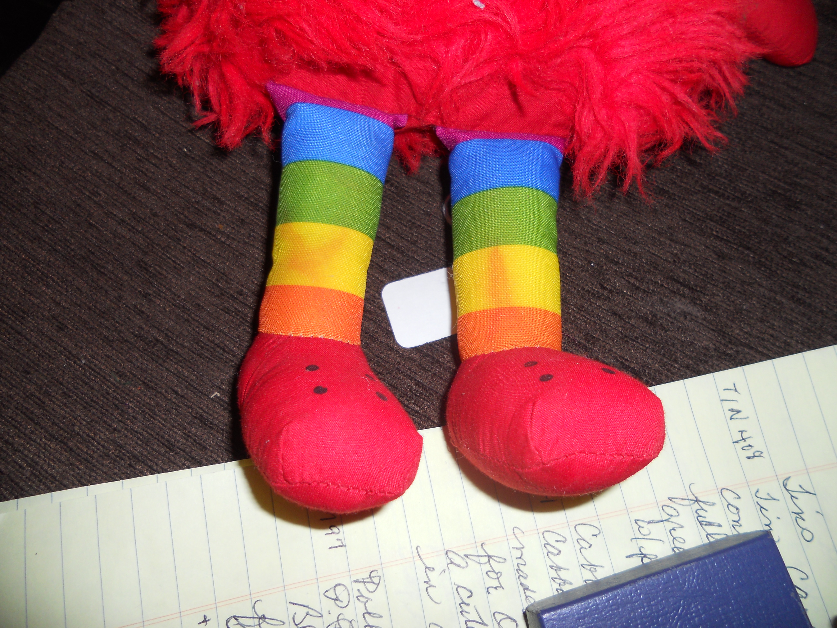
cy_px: 314
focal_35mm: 27
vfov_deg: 51.4
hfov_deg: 65.3
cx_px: 418
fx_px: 653
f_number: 8
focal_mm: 4.9
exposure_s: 1/25
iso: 80
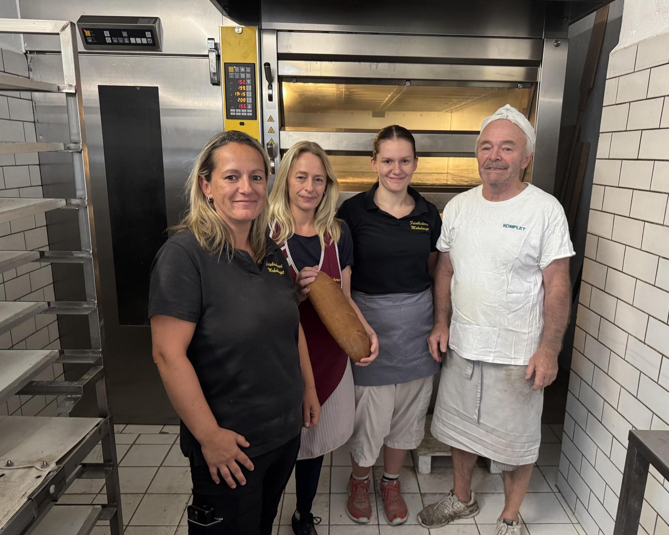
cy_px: 277
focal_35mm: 26
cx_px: 363
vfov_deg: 54.9
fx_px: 515
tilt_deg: -13.7
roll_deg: -0.8
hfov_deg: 65.9
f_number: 1.78
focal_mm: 6.76
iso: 320
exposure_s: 1/50
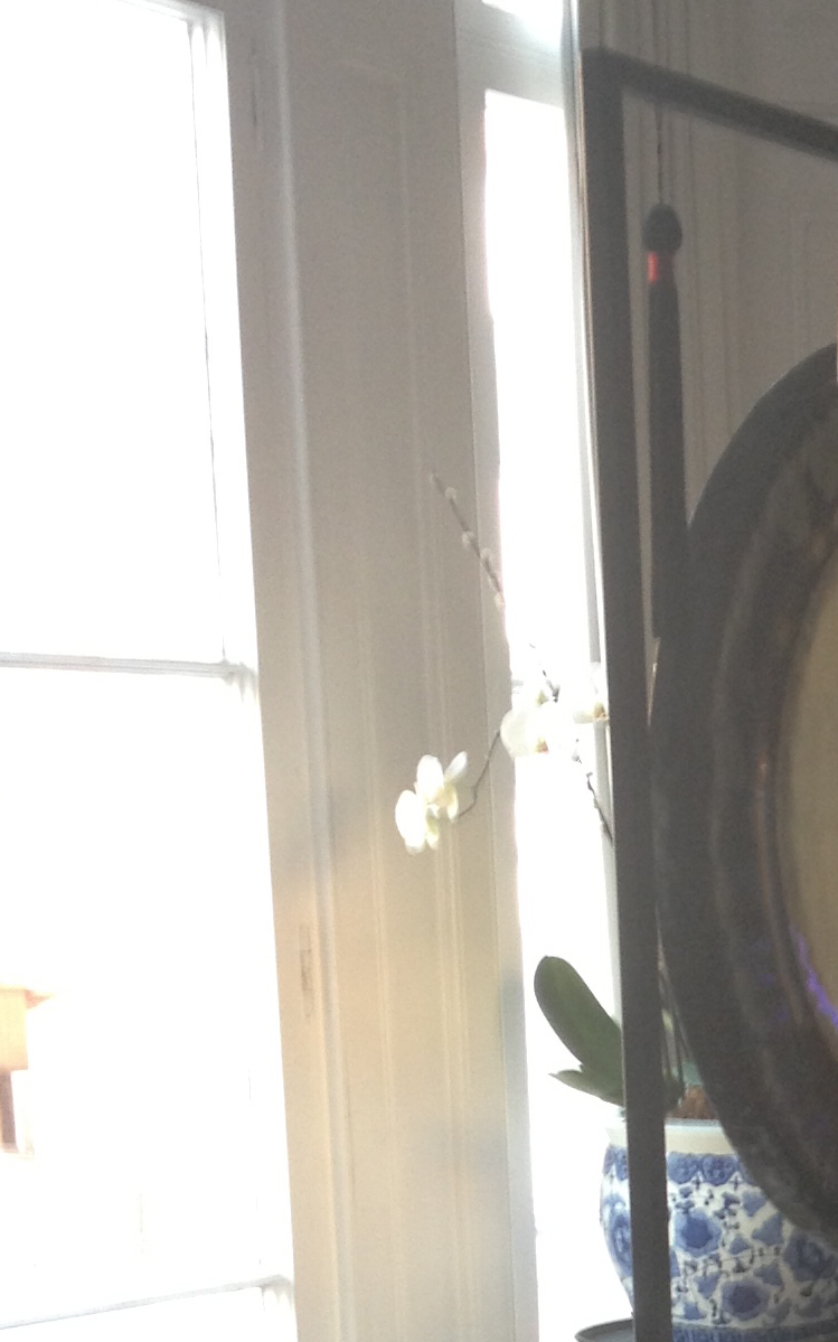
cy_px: 1439
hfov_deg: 12.3
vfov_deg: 19.8
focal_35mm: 101
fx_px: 3692
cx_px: 1296
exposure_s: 1/20
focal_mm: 4.28
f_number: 2.4
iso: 50
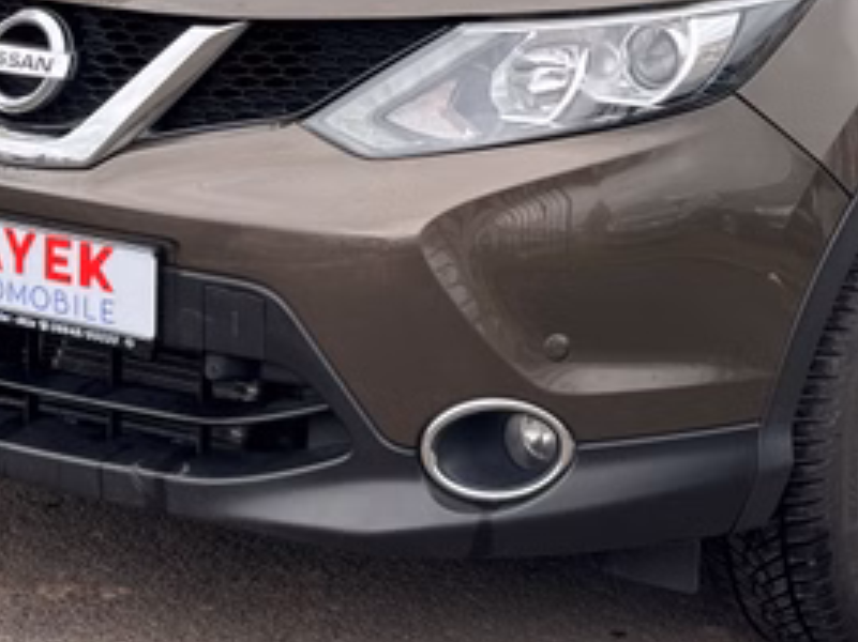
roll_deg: -1.3
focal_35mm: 115
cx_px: 627
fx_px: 2849
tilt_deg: -11.3
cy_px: 132
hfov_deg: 17.0
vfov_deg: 12.8
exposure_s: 1/170
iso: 50
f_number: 1.78
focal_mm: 6.86
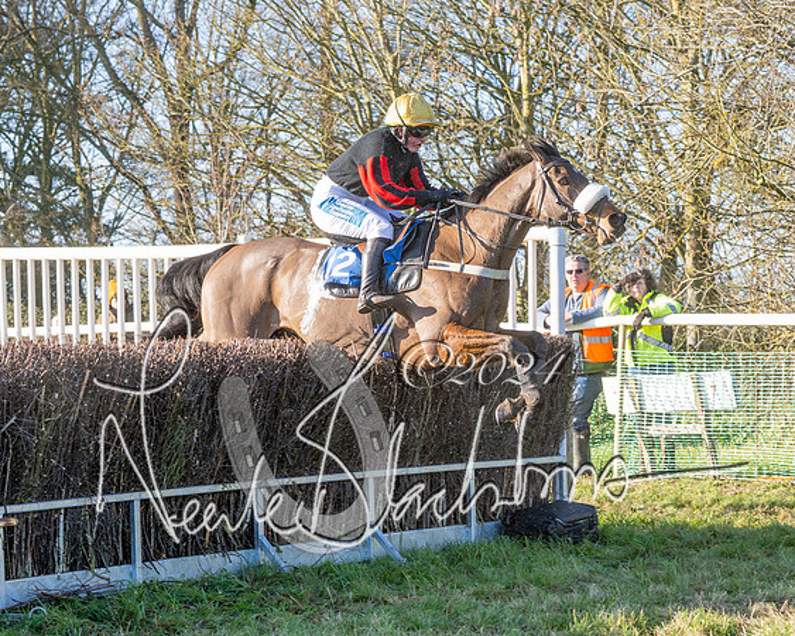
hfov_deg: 16.7
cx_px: 437
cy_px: 370
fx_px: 2710
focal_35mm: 115
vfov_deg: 13.4
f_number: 4.5
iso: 400
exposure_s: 1/1250
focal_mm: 57
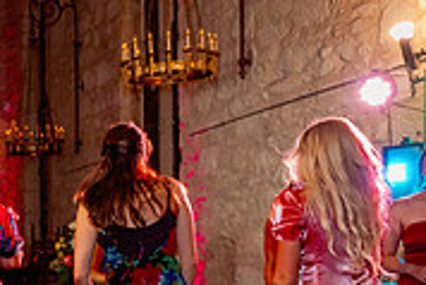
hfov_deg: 22.3
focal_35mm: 78
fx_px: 924
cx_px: -177
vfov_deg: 17.0
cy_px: 303
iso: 1600
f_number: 3.5
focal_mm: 24
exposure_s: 1/160
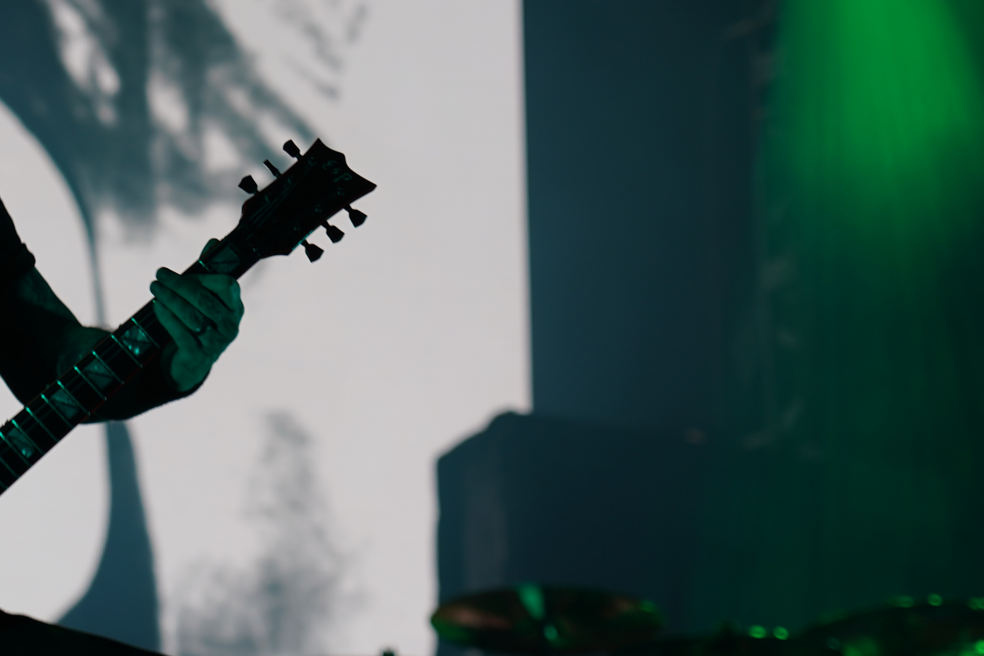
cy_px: 421
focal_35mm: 198
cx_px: 65
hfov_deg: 10.3
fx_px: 5411
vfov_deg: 6.9
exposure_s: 1/125
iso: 100
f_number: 4
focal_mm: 91
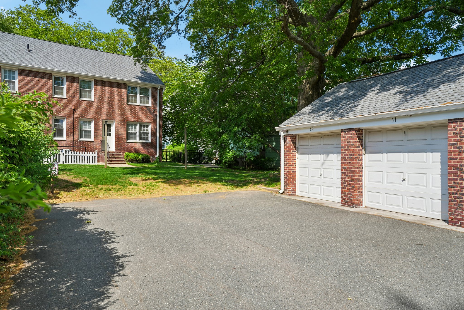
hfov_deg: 65.5
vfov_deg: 46.4
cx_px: 232
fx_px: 361
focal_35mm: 28
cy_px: 155
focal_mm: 28
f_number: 8
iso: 125
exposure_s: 1/250
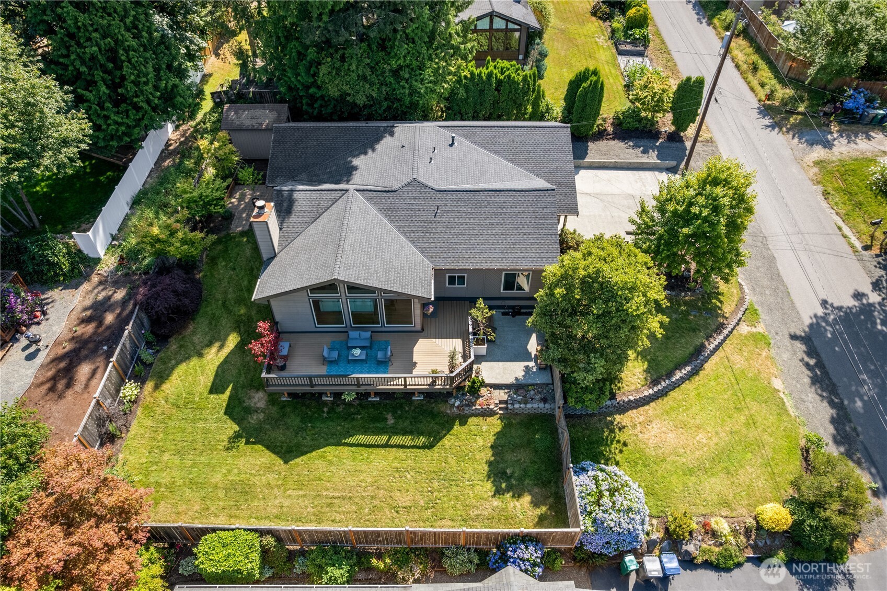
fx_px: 542
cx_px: 444
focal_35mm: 22
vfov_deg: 57.2
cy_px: 296
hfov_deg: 78.6
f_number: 2.8
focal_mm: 8.38
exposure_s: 1/125
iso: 110
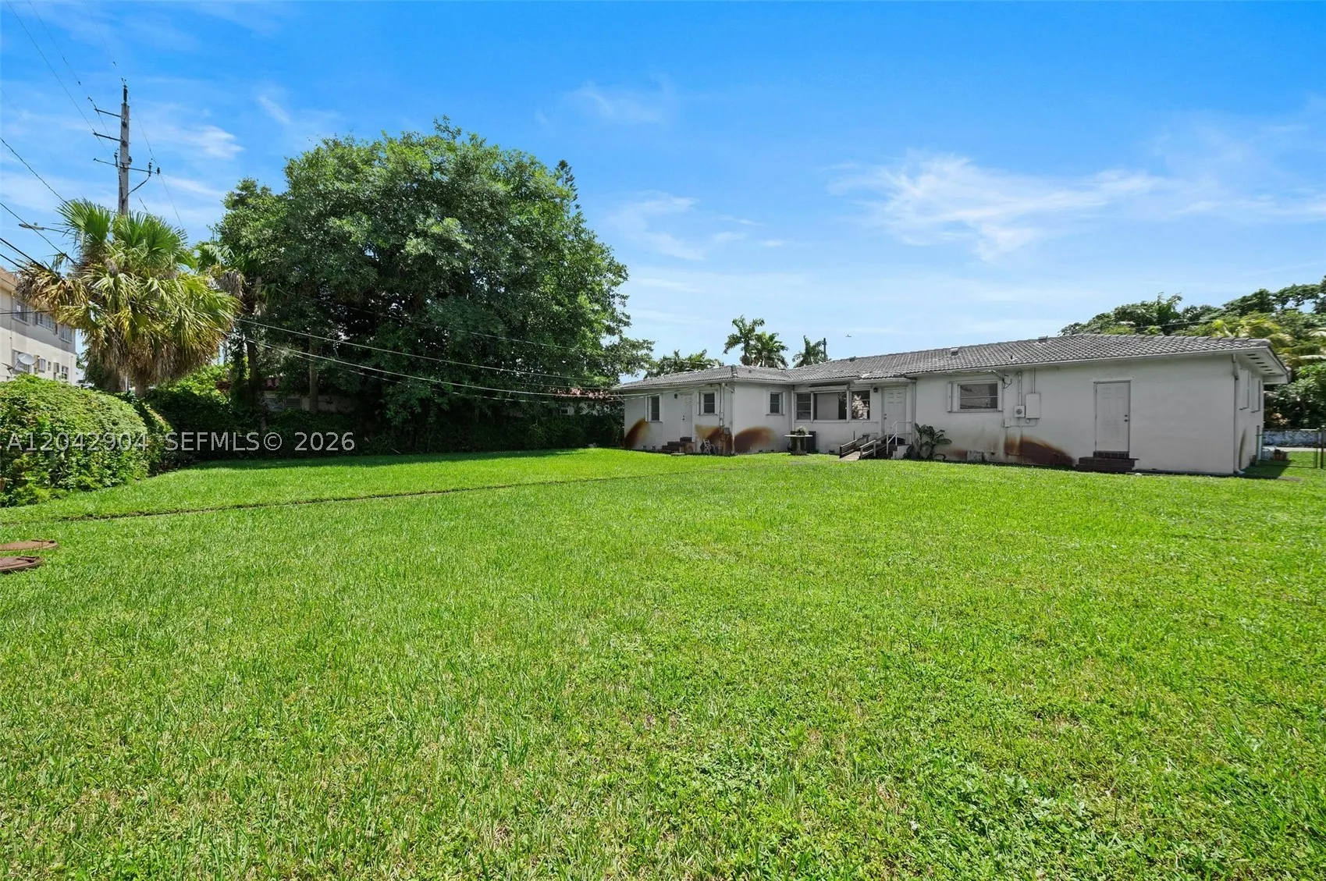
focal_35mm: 14
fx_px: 515
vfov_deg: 81.1
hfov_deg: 104.3
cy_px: 440
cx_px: 663
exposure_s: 1/100
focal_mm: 14
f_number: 8
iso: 200
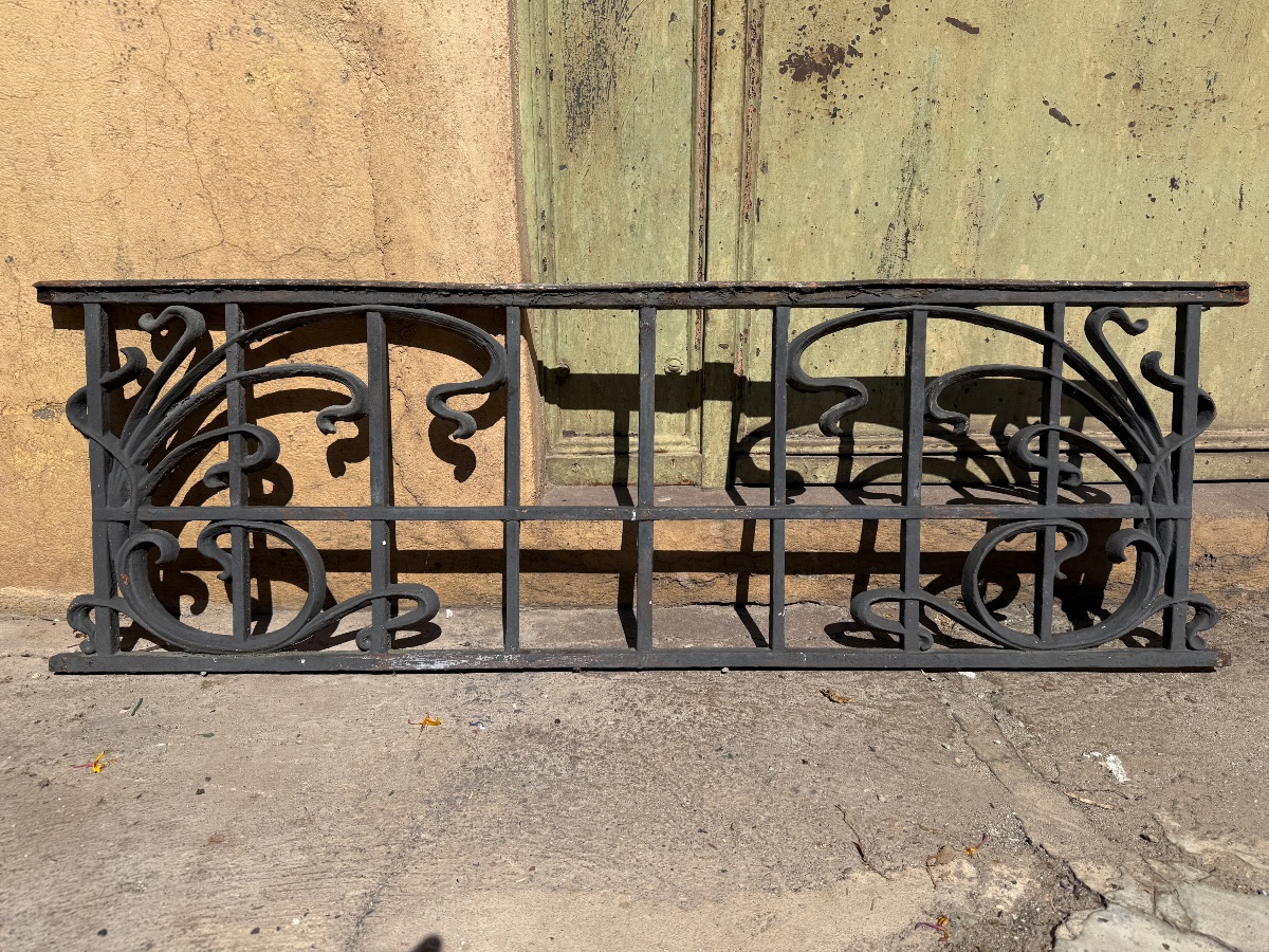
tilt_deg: -18.6
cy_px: 476
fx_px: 880
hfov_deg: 71.6
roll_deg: -0.7
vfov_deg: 56.8
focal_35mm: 24
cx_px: 634
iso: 80
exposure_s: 1/7353
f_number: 1.78
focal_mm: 6.76
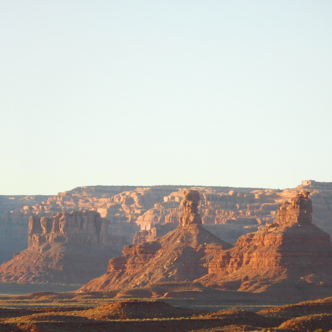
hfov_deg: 5.2
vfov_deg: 5.2
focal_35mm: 336
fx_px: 3646
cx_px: 219
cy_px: 169
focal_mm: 50
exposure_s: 1/125
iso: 125
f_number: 5.8
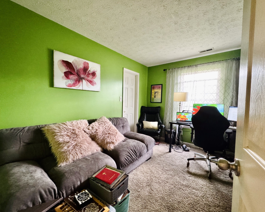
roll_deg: -1.6
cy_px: 108
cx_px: 130
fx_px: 118
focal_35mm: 15
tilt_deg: -3.5
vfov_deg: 84.0
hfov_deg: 96.8
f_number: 2.2
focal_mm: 2.22
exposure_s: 1/60
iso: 800
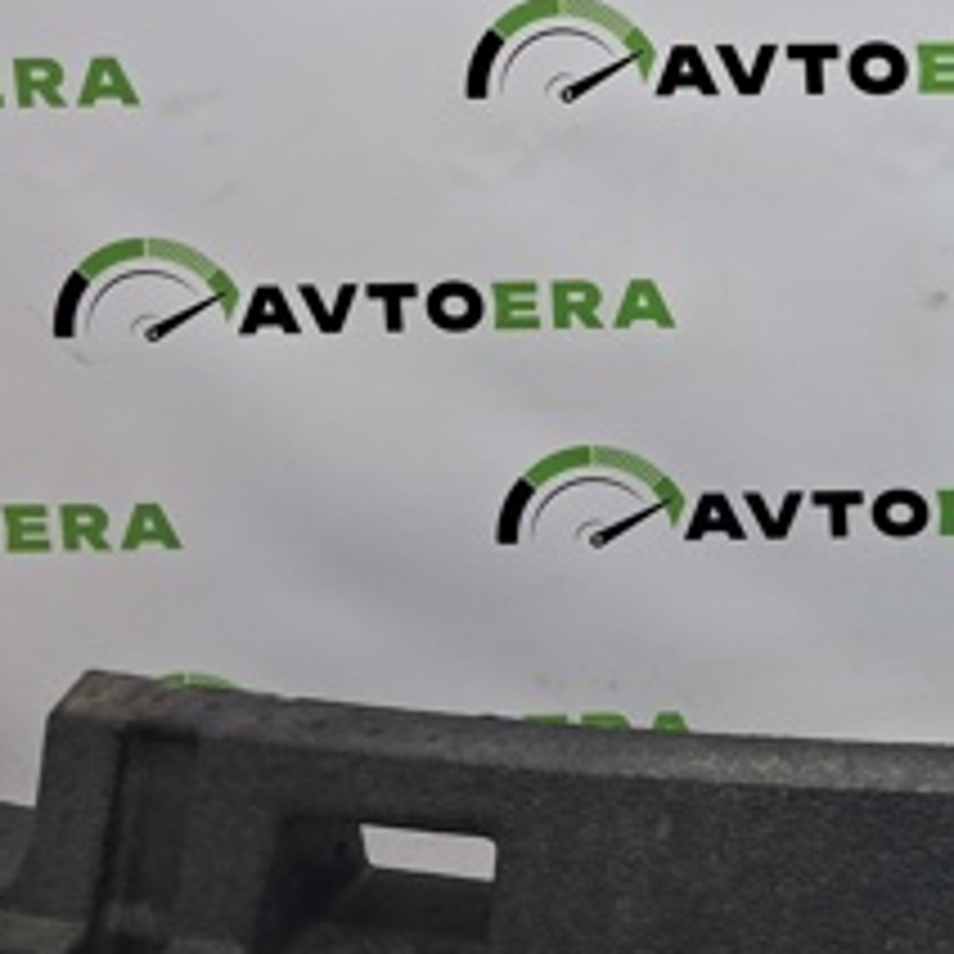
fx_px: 2245
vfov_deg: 24.0
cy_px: 524
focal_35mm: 72
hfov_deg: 21.5
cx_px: 1264
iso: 50
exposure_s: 1/100
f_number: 1.8
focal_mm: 4
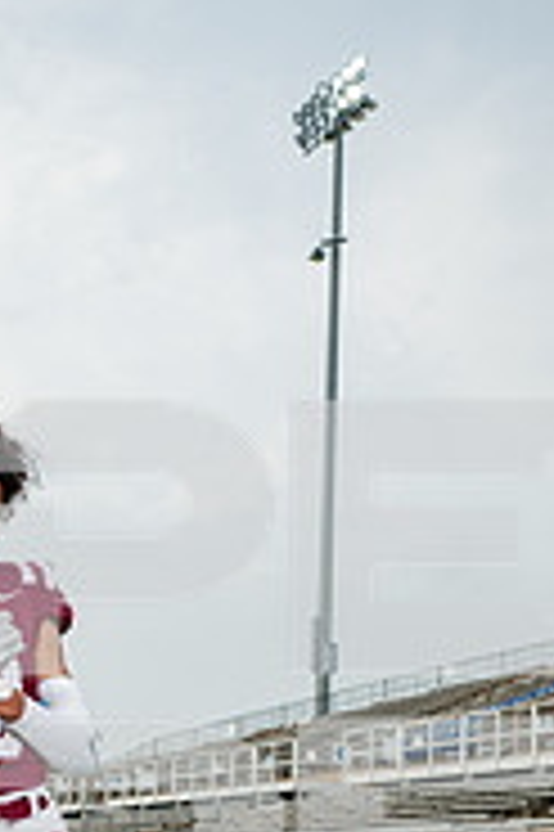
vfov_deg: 26.1
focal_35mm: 73
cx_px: -68
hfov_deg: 17.9
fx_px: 1688
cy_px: 859
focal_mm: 30
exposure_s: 1/320
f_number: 7.1
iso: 125
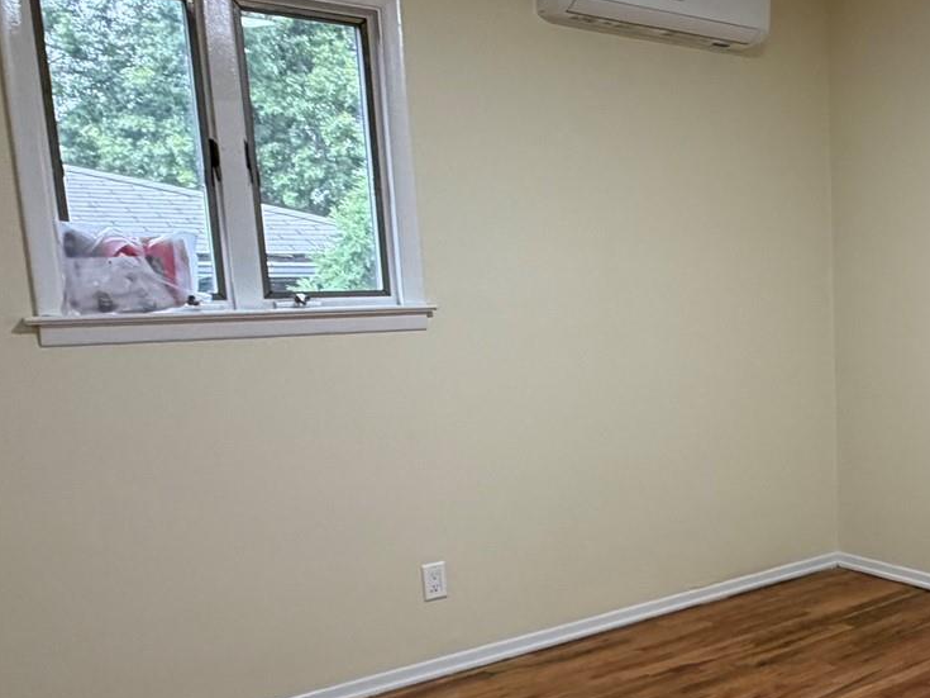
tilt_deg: -8.3
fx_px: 1048
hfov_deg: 43.2
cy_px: 440
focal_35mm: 39
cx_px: 862
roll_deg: +1.7
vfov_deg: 36.6
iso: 250
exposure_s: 1/60
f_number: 2.2
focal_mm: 2.22
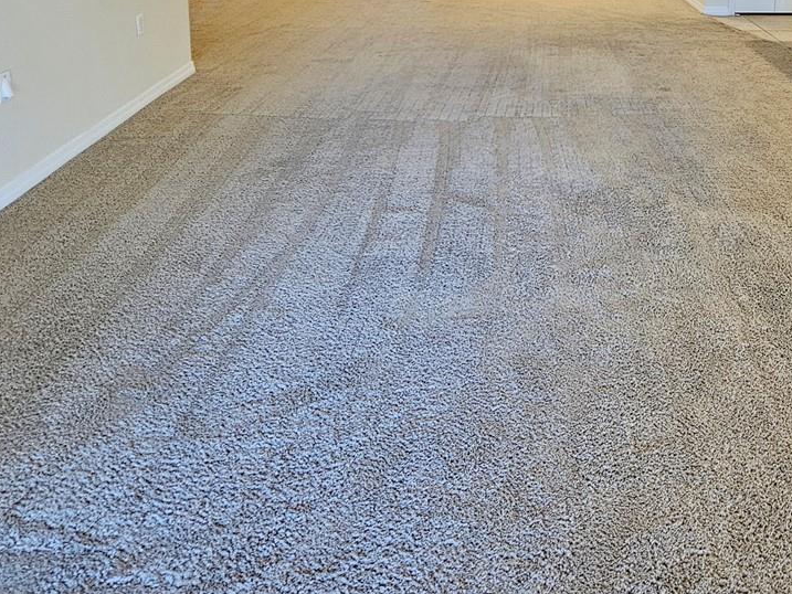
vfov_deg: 40.6
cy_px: -32
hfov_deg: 59.9
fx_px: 664
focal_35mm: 29
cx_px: 541
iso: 320
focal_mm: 2.2
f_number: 2.2
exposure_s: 1/40
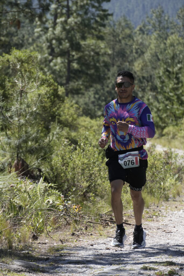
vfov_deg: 6.5
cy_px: 138
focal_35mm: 315
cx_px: 92
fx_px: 2414
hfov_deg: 4.4
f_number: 9
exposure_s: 1/400
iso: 400
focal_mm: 210
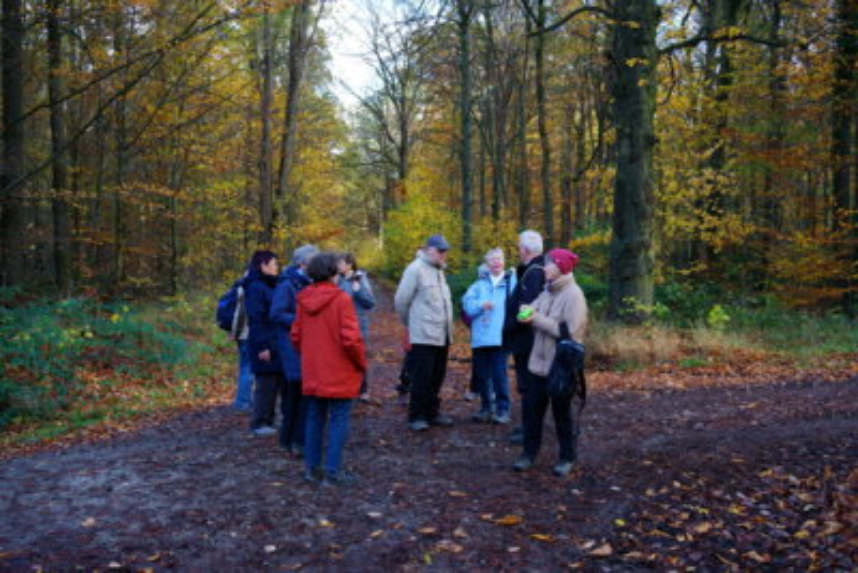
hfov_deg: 54.4
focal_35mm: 35
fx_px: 834
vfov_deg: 37.9
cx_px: 429
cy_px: 286
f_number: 5.6
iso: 200
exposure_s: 1/60
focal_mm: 35
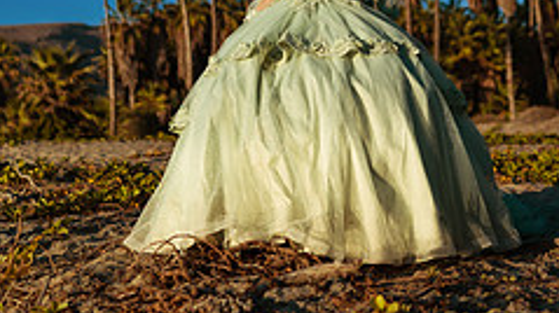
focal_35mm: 69
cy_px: -142
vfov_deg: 16.1
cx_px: 311
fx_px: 1022
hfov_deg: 30.6
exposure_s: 1/1600
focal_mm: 35
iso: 50
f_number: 1.8
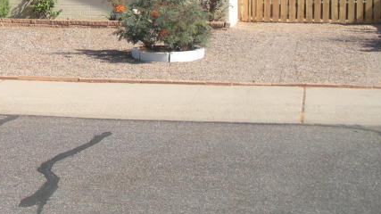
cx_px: -21
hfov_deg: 21.7
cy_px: -95
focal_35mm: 94
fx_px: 949
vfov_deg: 12.3
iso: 88
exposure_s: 1/600
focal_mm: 6.3
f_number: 3.5
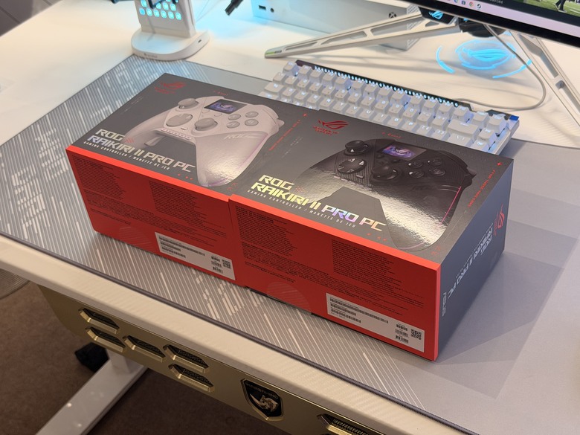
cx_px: 290
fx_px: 804
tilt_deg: -39.9
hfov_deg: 39.7
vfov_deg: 30.3
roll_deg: +7.8
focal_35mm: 48
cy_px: 218
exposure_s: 1/60
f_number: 1.78
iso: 125
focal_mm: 6.76
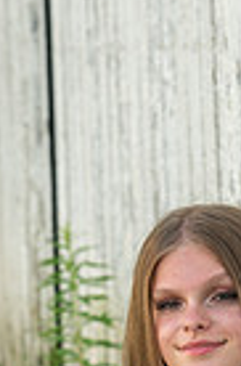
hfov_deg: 3.7
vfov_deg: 5.6
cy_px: 576
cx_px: 179
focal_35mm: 366
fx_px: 3703
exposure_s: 1/250
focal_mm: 112
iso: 400
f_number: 7.1
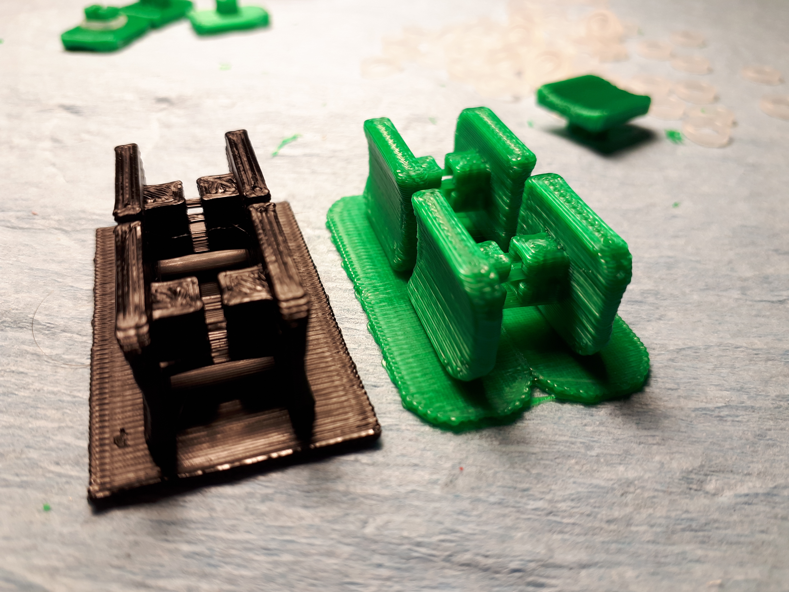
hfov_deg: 65.3
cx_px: 394
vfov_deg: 51.4
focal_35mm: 27
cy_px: 296
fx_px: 615
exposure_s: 1/60
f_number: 1.9
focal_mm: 3.6
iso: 40
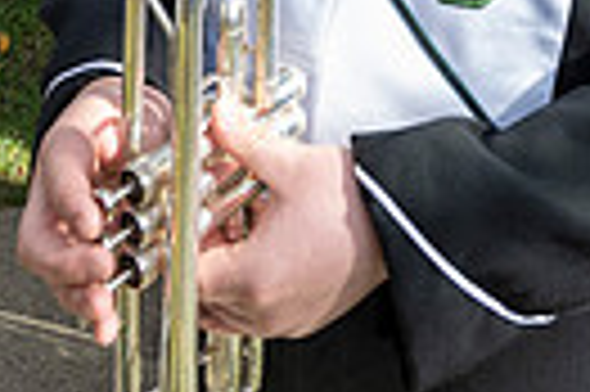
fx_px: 1015
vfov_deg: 17.0
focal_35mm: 62
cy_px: -358
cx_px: 500
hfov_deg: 31.3
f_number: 4.5
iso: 320
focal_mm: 14
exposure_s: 1/500
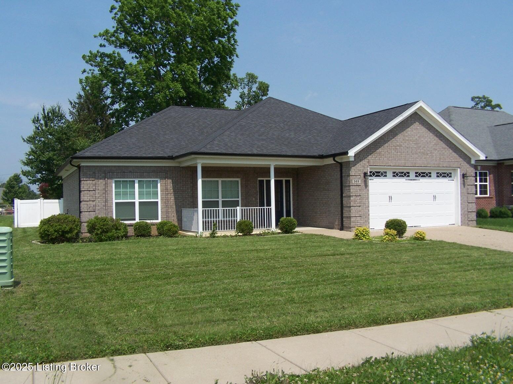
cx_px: 256
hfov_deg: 39.7
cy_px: 192
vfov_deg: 30.3
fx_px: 711
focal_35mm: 48
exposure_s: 1/1000
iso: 80
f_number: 4
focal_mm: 8
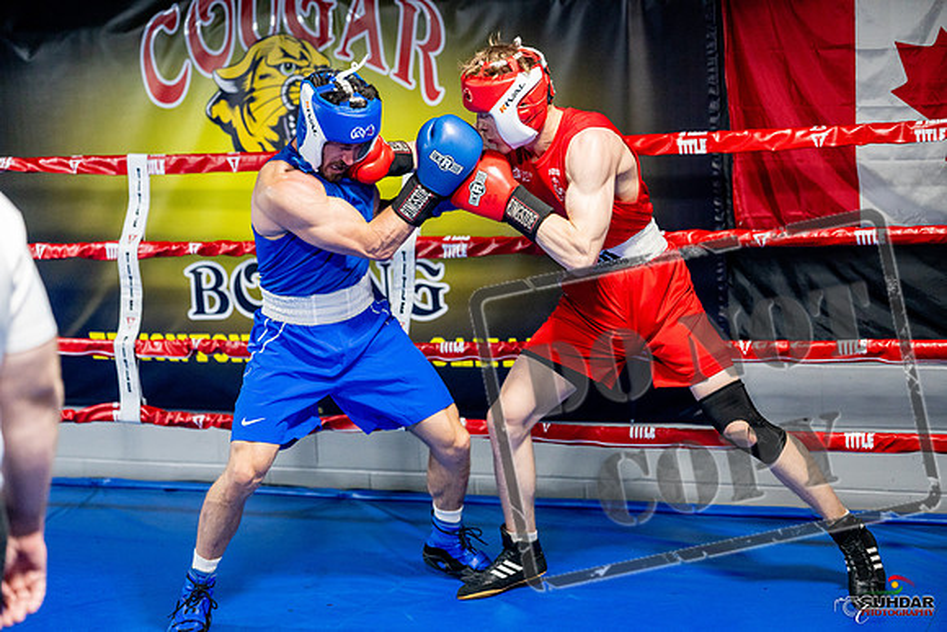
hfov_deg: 30.5
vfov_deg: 20.6
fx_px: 1736
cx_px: 474
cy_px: 316
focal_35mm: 66
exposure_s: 1/1000
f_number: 2
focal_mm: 66
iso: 4000
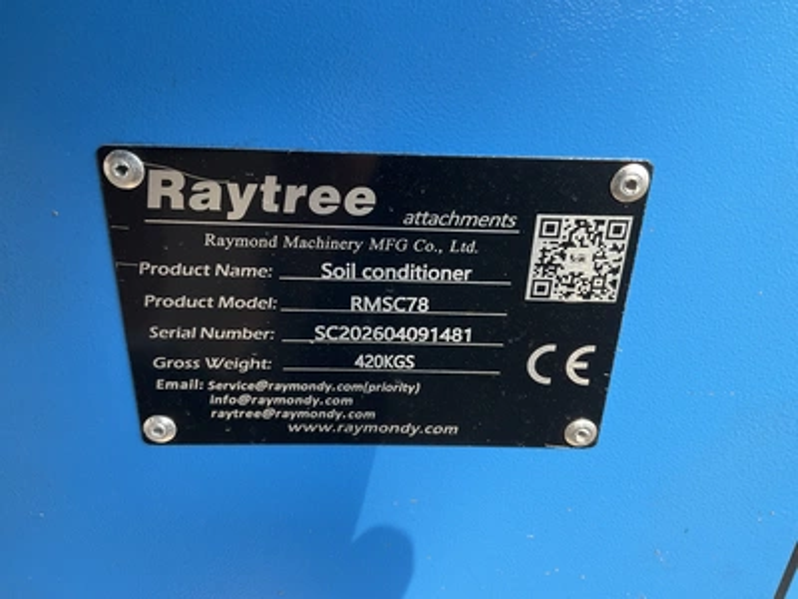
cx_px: 399
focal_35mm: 29
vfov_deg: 48.2
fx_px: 669
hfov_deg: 61.7
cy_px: 300
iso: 25
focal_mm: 3
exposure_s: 1/419
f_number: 1.8
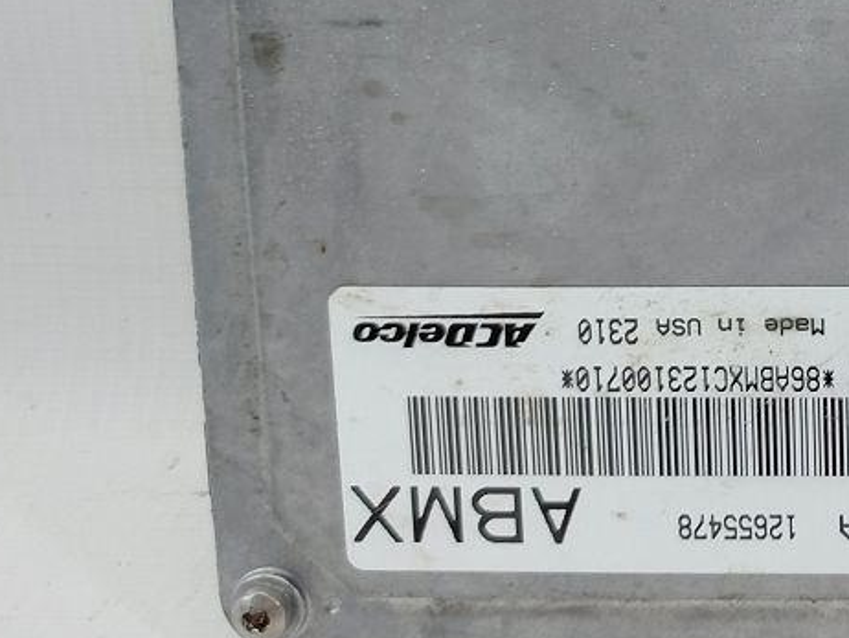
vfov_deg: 19.7
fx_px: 1767
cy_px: -37
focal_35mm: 72
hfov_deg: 23.6
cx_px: 1131
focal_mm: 5.23
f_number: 1.8
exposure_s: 1/50
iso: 100
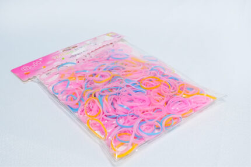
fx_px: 300
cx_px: 126
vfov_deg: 31.2
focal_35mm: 43
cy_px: 84
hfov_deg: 45.4
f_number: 9
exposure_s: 1/160
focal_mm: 29
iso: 2500
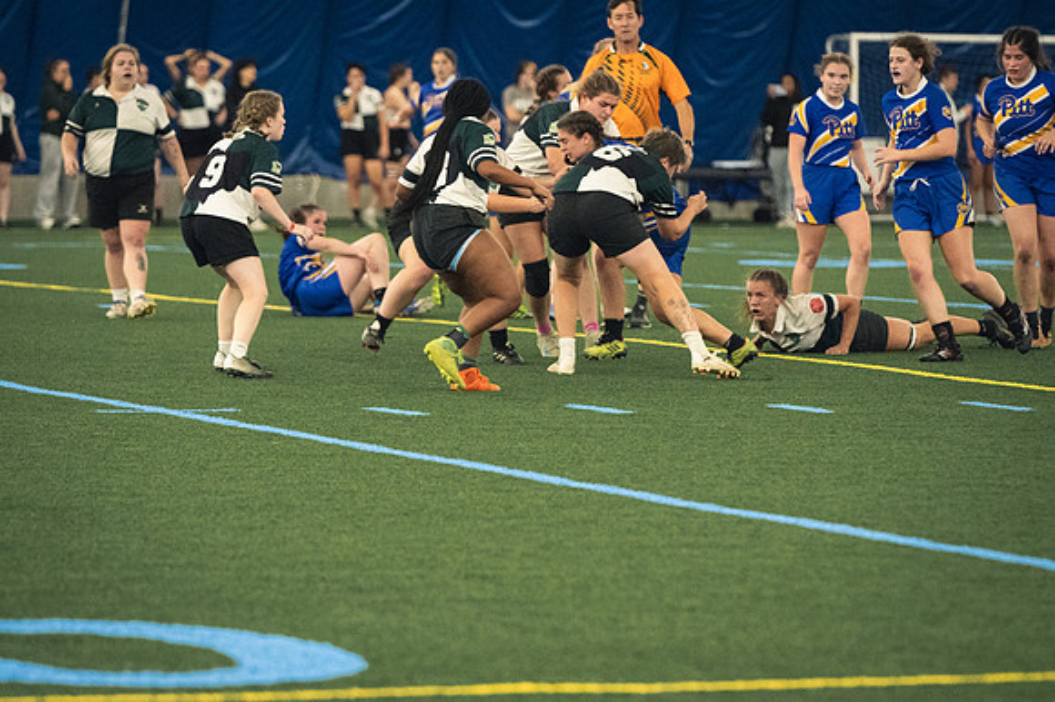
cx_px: 528
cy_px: 351
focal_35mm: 240
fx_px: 7029
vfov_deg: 5.7
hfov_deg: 8.6
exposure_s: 1/500
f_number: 2.8
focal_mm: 160
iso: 9000
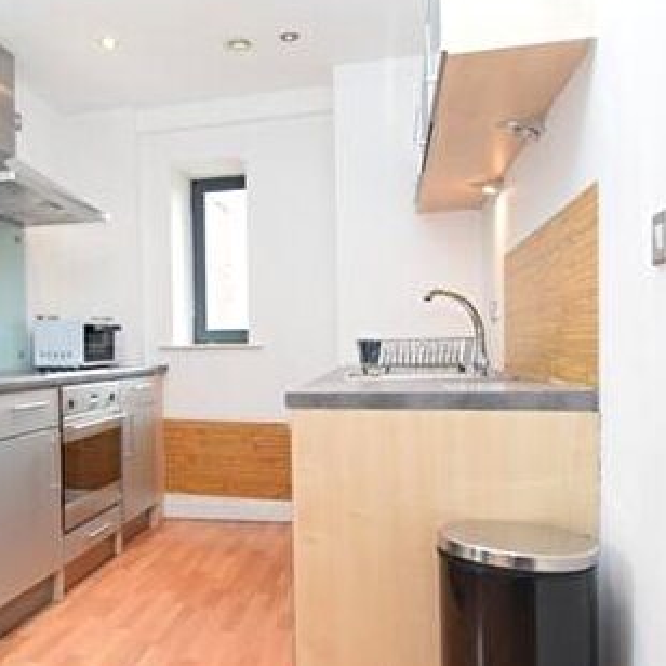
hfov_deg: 54.0
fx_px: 631
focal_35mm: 29
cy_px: 370
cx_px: 201
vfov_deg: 55.5
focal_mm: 10
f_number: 4.5
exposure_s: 1/80
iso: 800
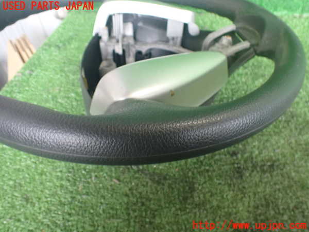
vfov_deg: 46.8
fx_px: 268
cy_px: 116
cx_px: 154
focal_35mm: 30
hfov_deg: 60.0
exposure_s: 1/125
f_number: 2.3
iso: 800
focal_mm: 5.4
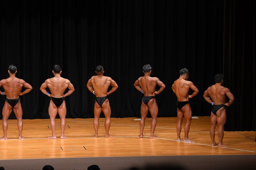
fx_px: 1045
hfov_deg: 14.0
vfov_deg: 9.3
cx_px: 128
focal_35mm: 147
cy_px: 85
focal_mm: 98
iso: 3200
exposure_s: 1/400
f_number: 5.6
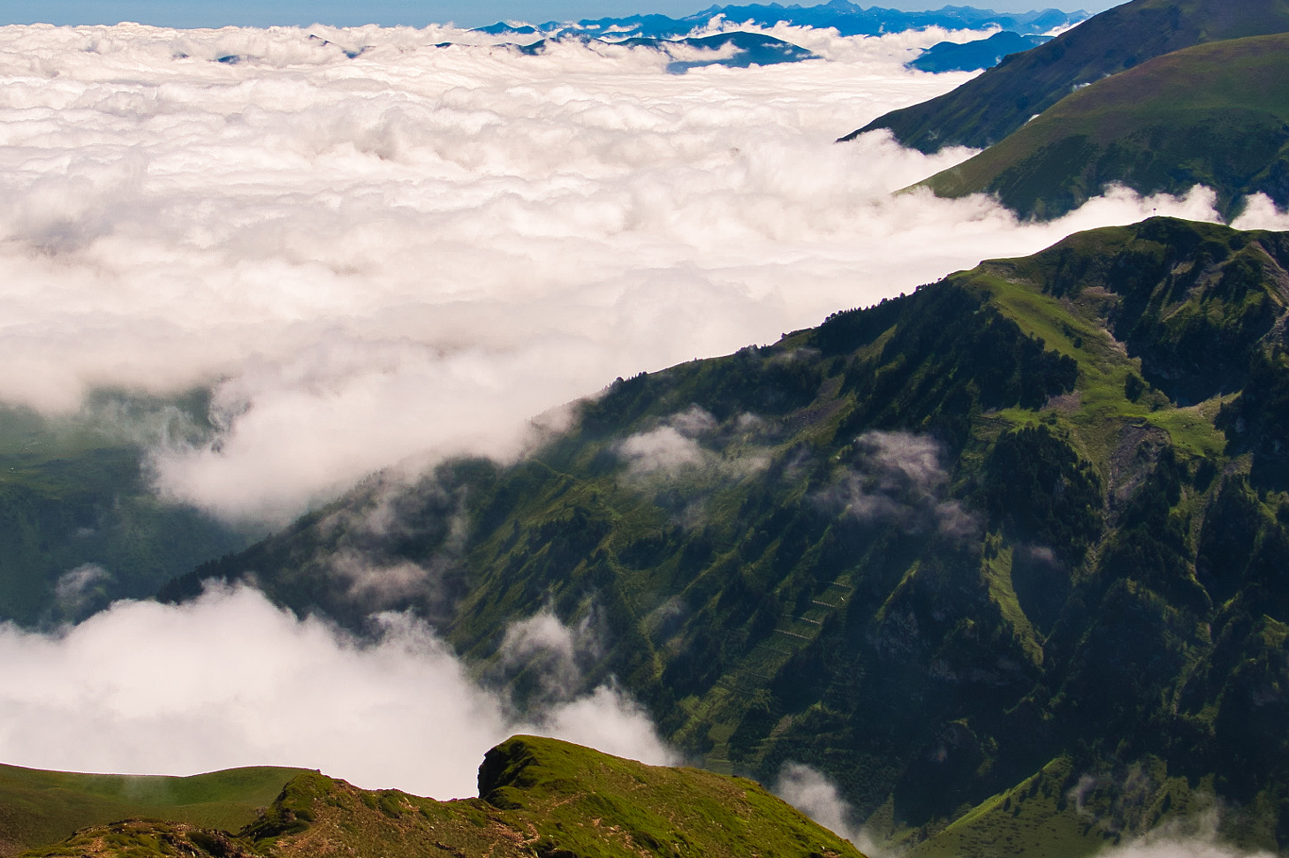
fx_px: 2637
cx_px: 512
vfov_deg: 18.4
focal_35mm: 74
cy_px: 329
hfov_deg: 27.4
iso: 200
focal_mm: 35
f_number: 11
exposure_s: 1/200
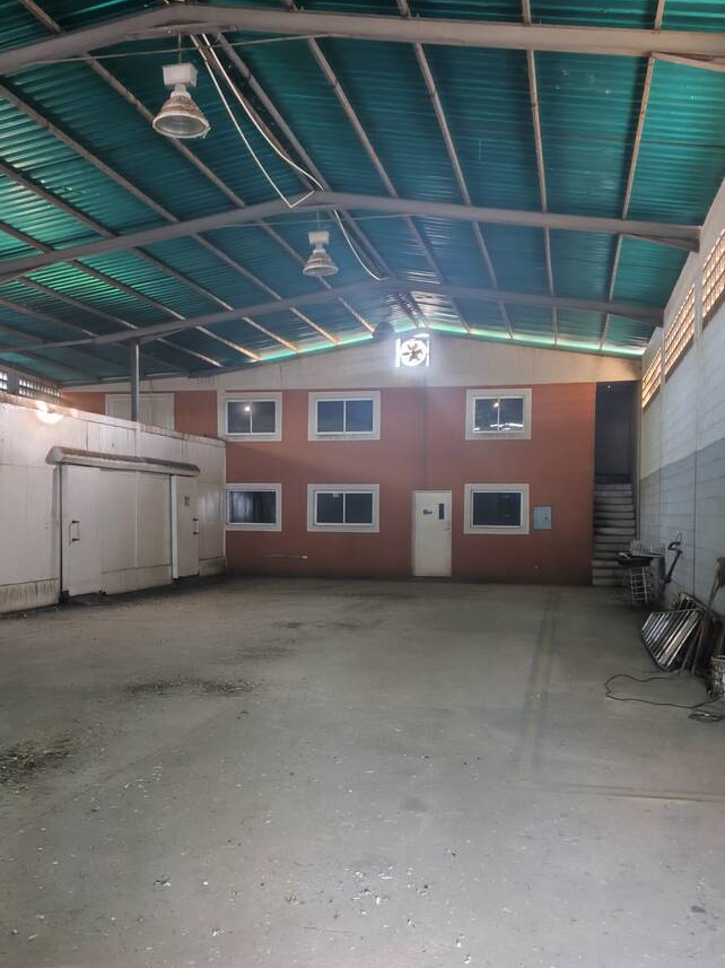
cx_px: 349
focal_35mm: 29
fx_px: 810
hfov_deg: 48.2
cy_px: 525
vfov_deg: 61.6
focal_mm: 4.11
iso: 2093
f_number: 1.6
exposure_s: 1/20
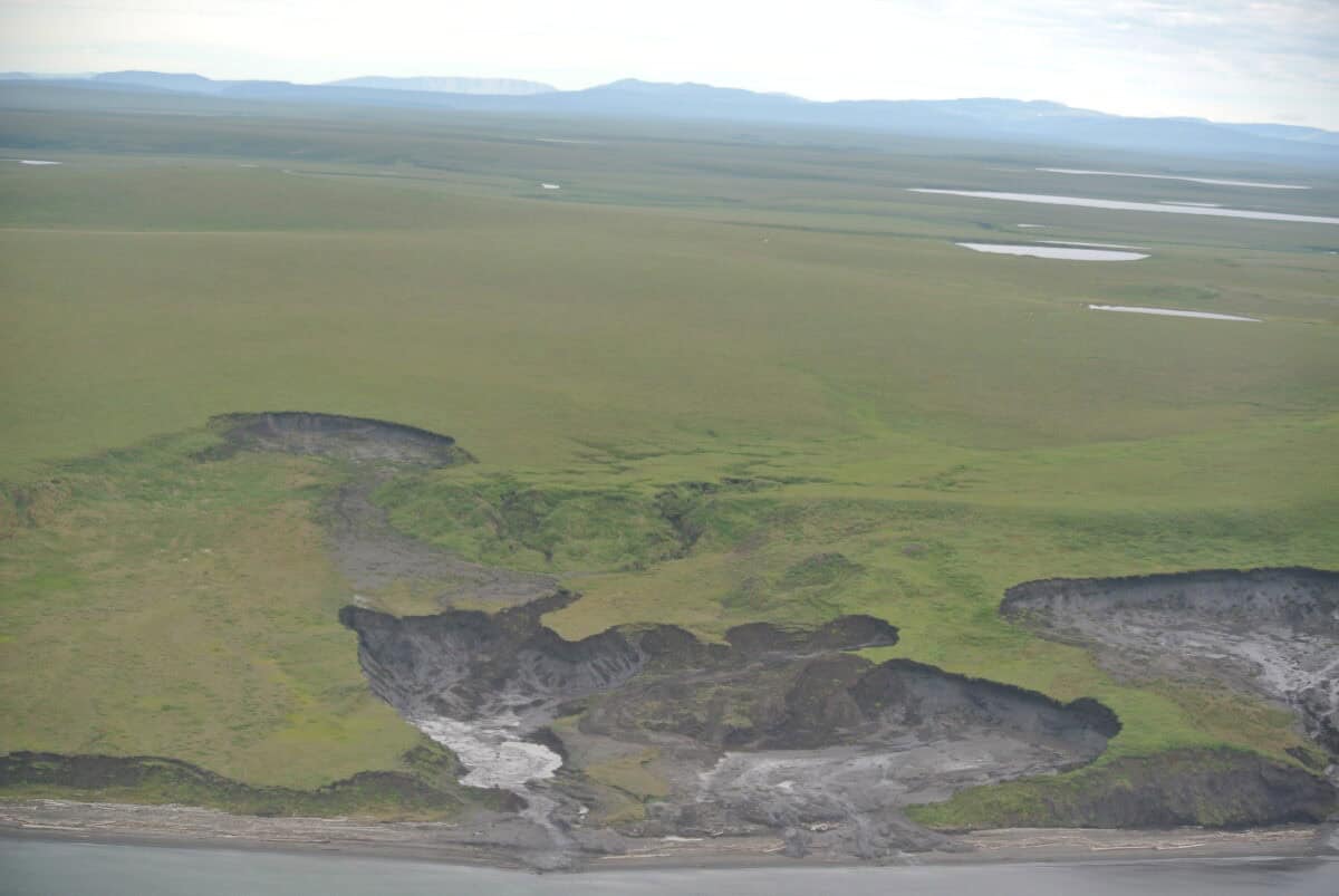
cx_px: 670
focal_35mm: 81
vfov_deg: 16.9
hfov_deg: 25.0
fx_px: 3016
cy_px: 448
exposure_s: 1/250
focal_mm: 30
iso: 100
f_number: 4
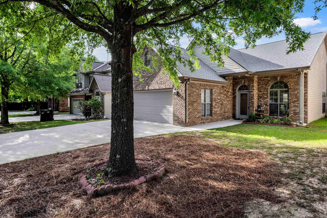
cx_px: 167
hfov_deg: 84.0
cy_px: 98
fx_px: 182
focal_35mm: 20
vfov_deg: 61.8
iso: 100
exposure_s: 1/100
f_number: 8
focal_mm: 18
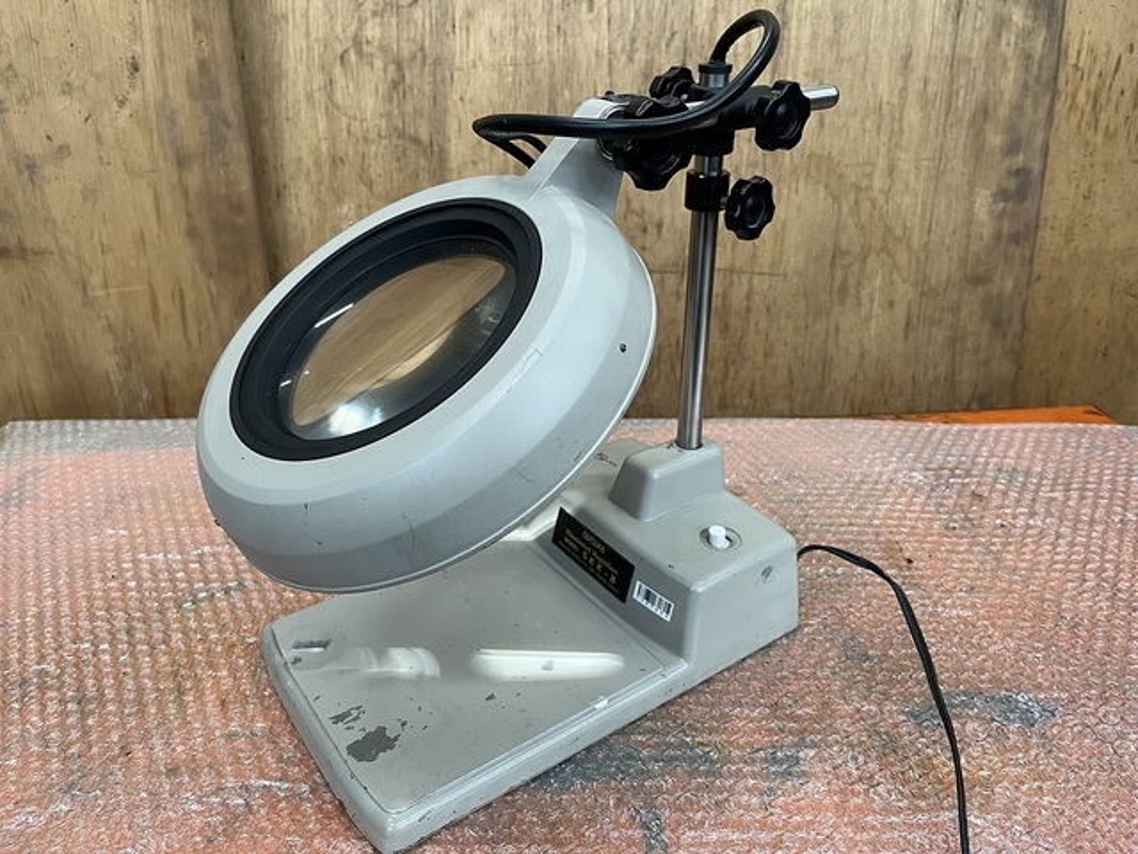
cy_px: 427
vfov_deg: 53.1
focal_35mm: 26
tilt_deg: -28.1
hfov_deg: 67.3
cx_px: 569
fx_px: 855
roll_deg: +1.3
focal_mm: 5.1
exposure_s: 1/63
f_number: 1.6
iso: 125
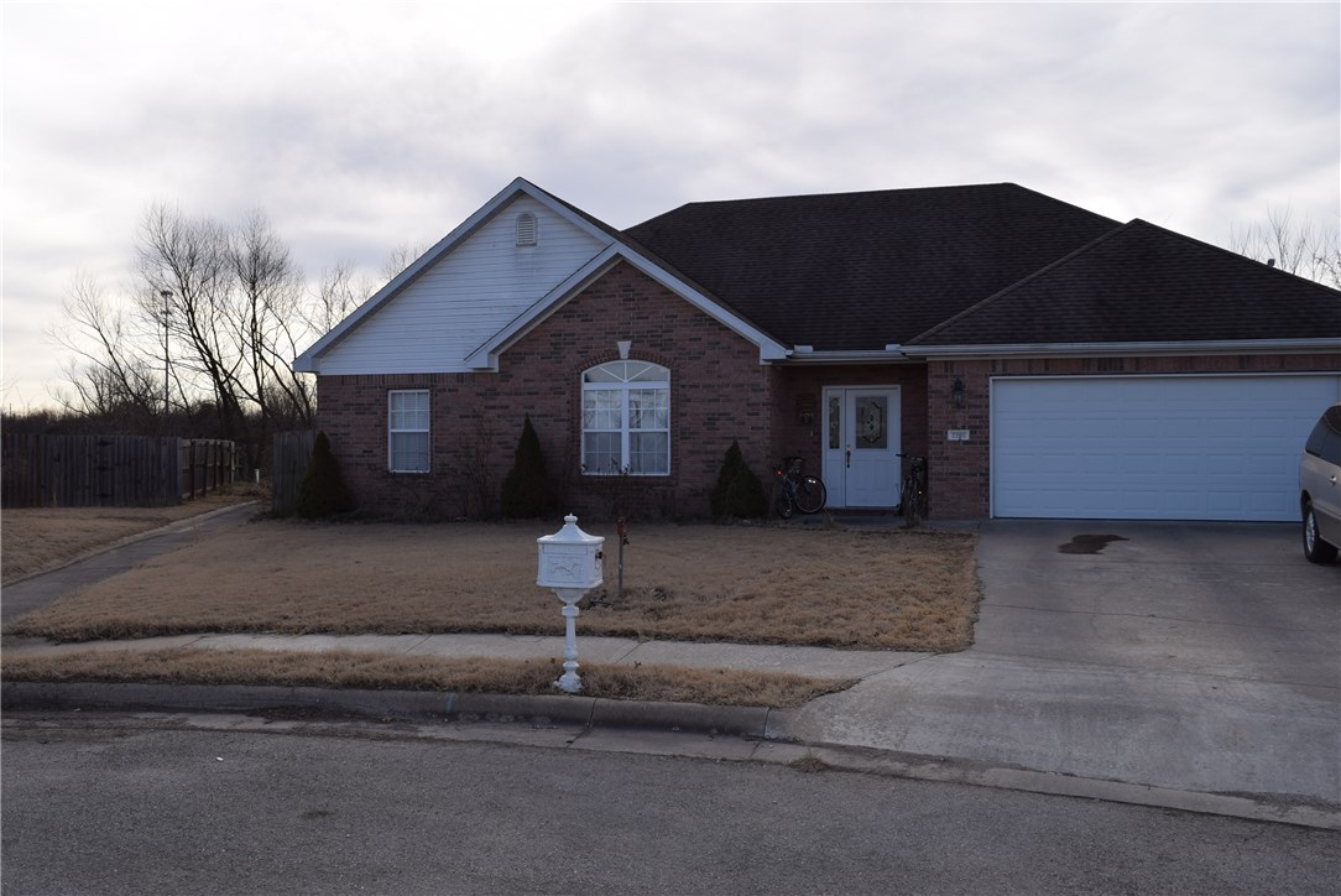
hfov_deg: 61.9
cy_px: 448
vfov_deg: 43.7
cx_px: 670
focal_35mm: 30
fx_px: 1118
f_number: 9
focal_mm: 20
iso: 100
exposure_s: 1/200
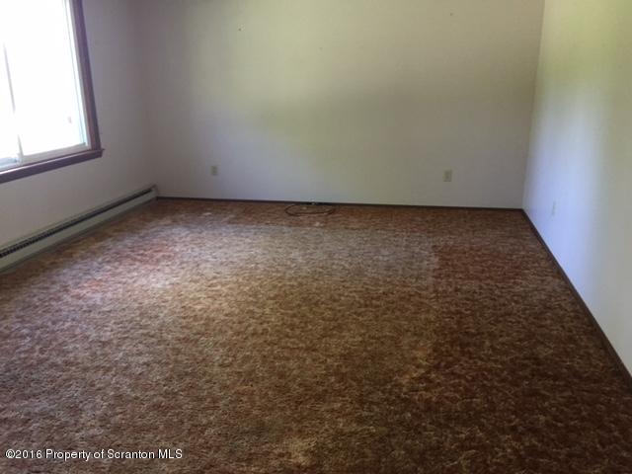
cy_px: 237
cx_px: 316
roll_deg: +1.4
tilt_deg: -18.7
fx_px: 529
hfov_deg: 61.7
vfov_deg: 48.2
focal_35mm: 29
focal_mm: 4.15
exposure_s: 1/30
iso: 200
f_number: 2.2
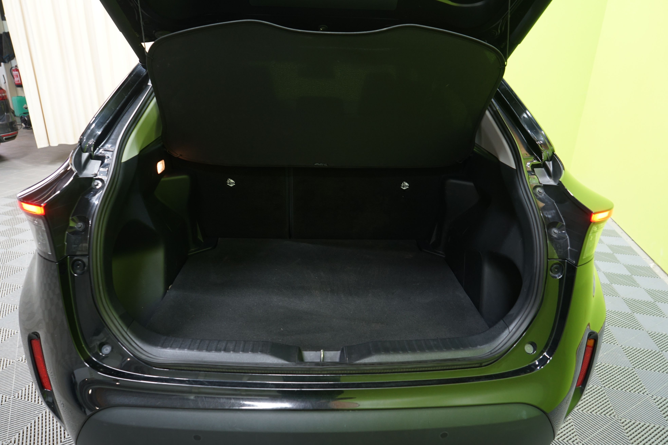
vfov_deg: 53.1
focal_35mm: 24
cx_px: 334
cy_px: 222
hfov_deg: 73.7
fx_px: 445
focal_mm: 24
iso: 800
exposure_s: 1/20
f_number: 5
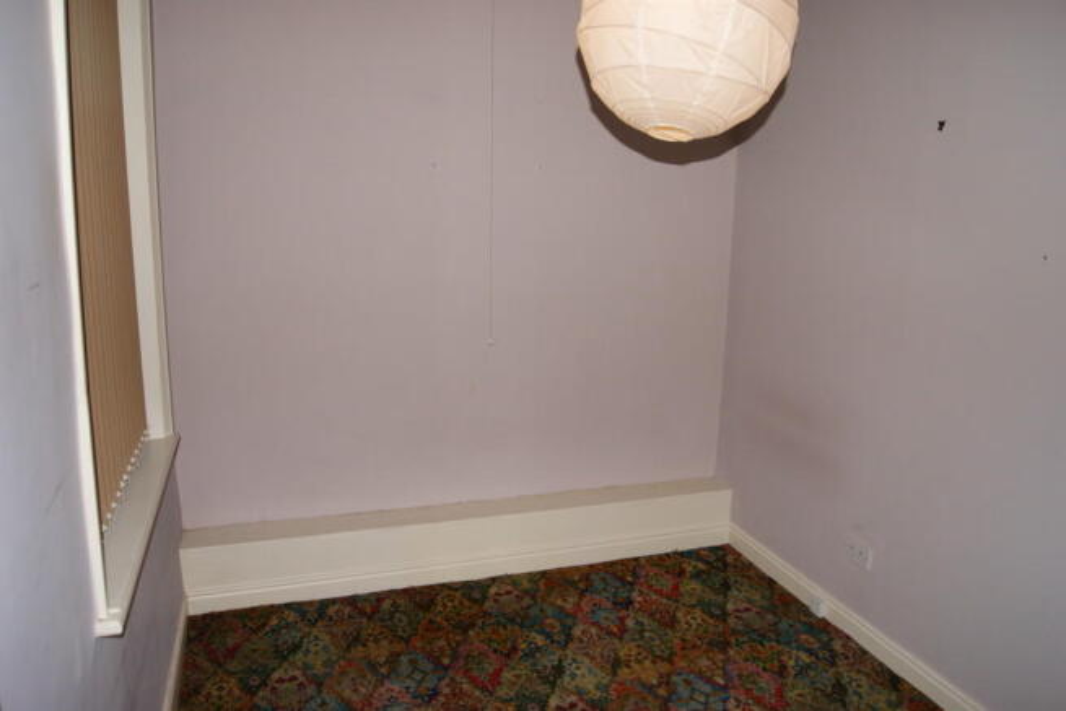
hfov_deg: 67.4
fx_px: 800
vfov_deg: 48.0
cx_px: 533
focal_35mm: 27
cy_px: 356
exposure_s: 1/60
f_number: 5.6
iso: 400
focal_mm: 18
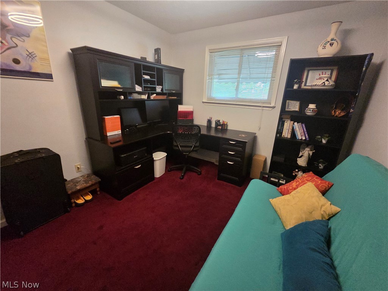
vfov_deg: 89.9
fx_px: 146
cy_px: 146
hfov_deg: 106.2
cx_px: 194
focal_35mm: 13
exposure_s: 1/60
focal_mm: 2.2
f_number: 2.2
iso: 1000
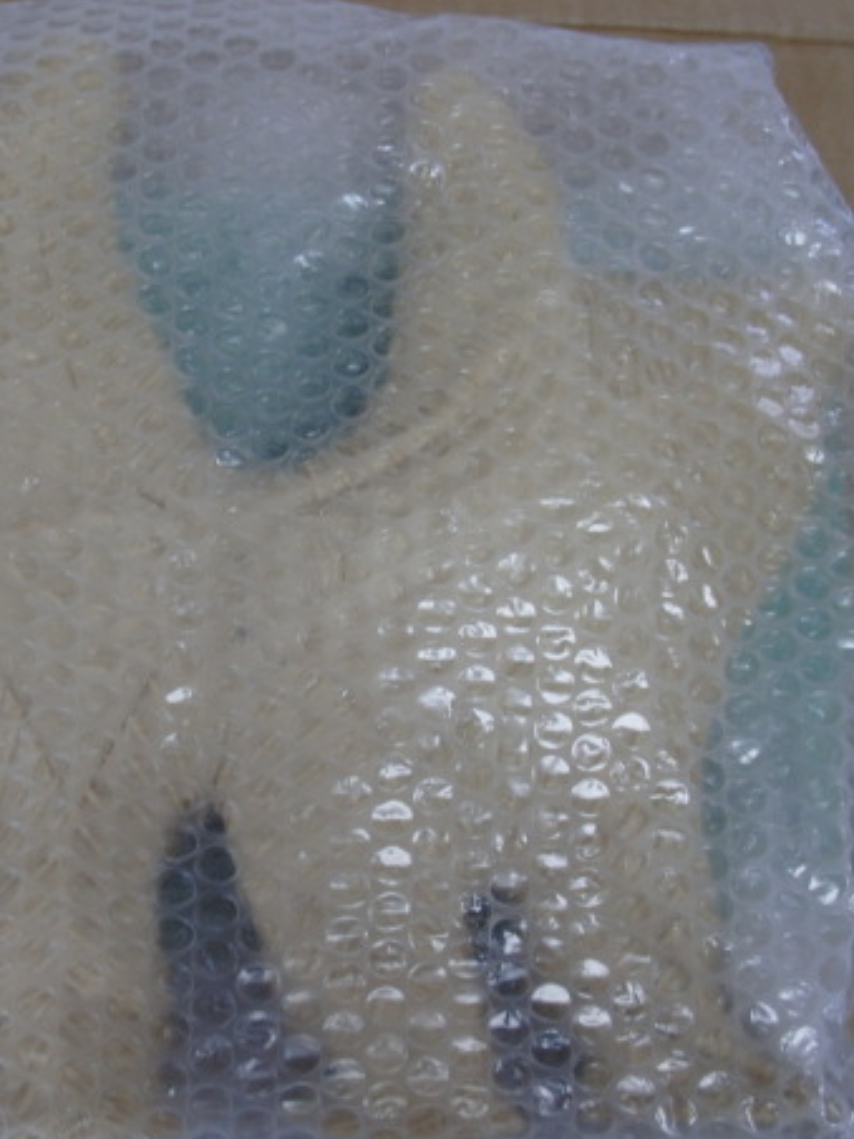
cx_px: 217
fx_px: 1678
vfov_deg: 37.5
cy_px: 547
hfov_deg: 28.2
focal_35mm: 51
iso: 100
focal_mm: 6.3
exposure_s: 1/60
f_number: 2.8
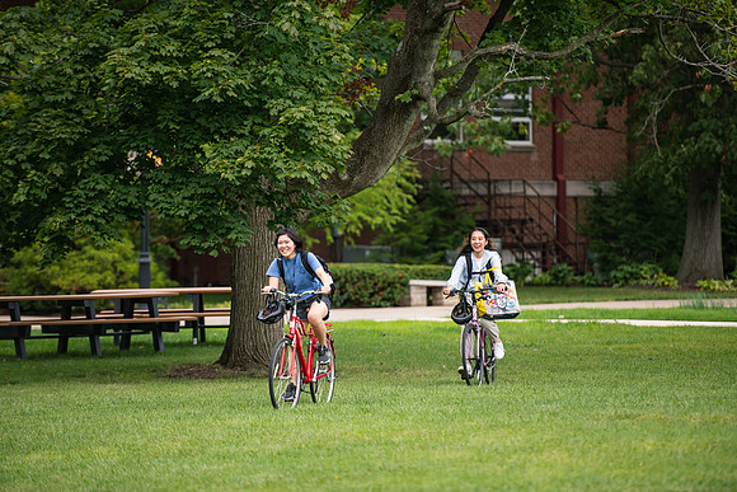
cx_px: 368
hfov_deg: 10.3
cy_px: 246
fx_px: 4095
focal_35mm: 200
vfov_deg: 6.9
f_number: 3.2
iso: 250
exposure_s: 1/500
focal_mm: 200
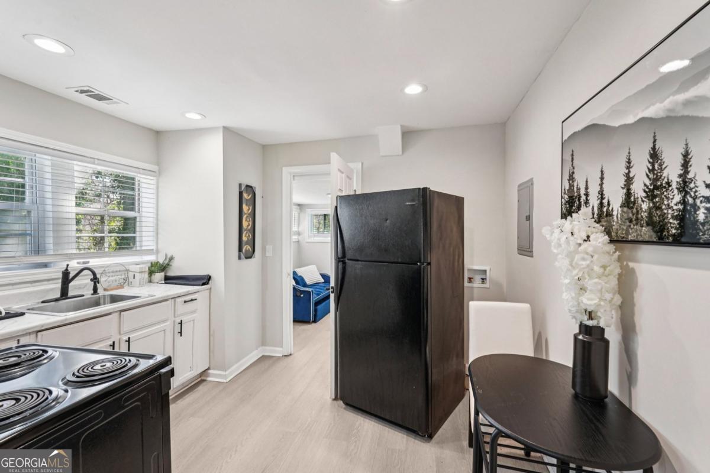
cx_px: 355
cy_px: 236
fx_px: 316
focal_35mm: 16
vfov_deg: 73.7
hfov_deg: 96.7
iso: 800
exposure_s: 1/30
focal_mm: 16
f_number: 8
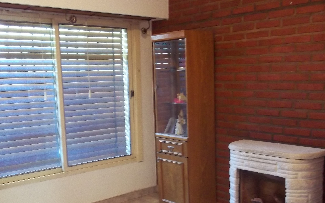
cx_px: 152
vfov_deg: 28.9
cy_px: 142
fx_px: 390
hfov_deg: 45.2
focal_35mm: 44
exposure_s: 1/8
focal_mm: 5.7
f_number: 2.9
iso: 278
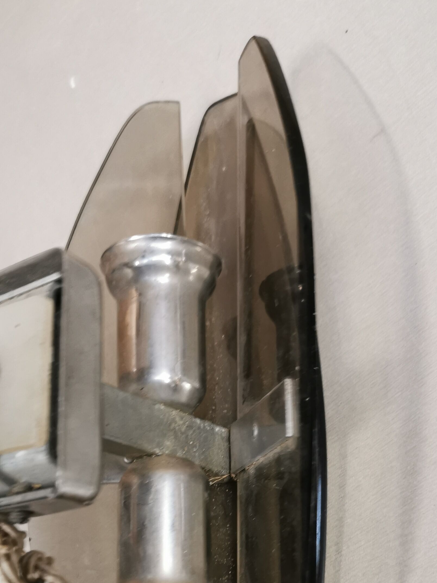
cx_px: 224
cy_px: 487
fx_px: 774
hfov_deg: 31.5
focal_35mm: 46
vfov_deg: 39.2
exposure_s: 1/33.3
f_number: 1.8
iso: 250
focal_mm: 5.58
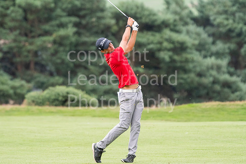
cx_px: 123
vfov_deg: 2.5
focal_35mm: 540
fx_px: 3691
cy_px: 82
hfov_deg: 3.8
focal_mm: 360
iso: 2000
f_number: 5.6
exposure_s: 1/1250
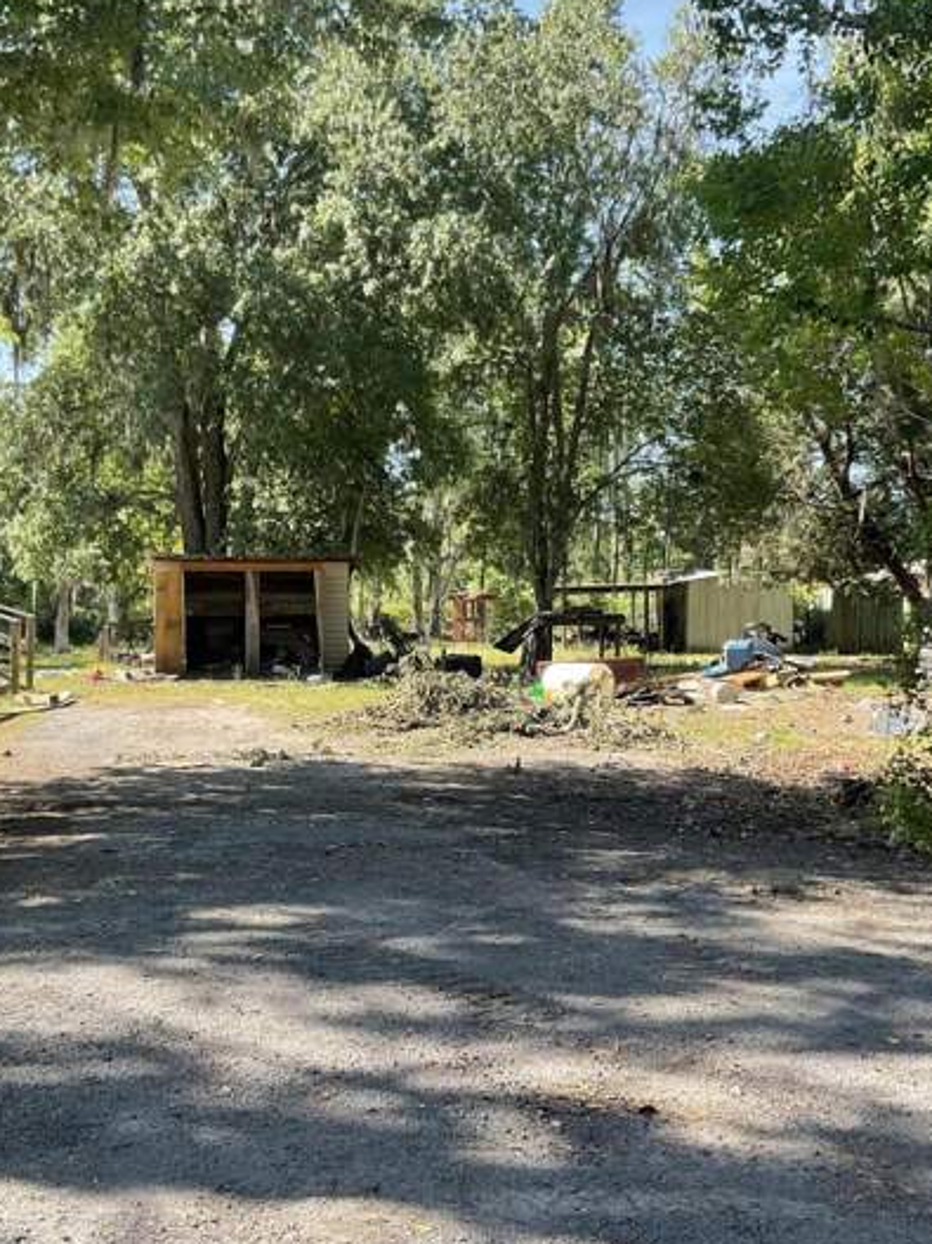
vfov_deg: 42.9
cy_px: 644
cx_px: 363
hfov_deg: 32.7
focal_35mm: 44
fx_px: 1580
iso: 16
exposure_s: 1/232
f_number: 1.8
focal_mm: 3
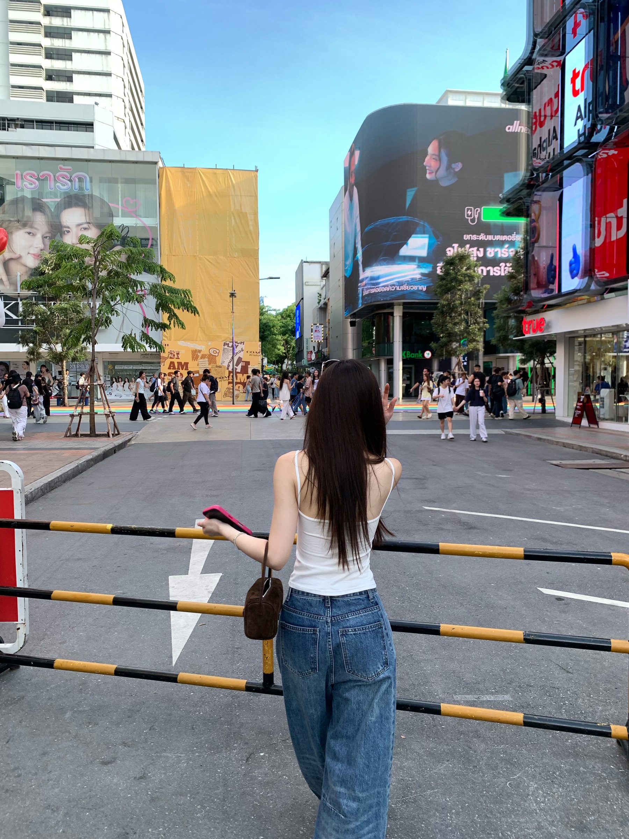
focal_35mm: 26
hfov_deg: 53.1
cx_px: 314
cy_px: 420
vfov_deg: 67.3
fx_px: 630
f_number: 1.8
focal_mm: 4.25
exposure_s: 1/478
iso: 25
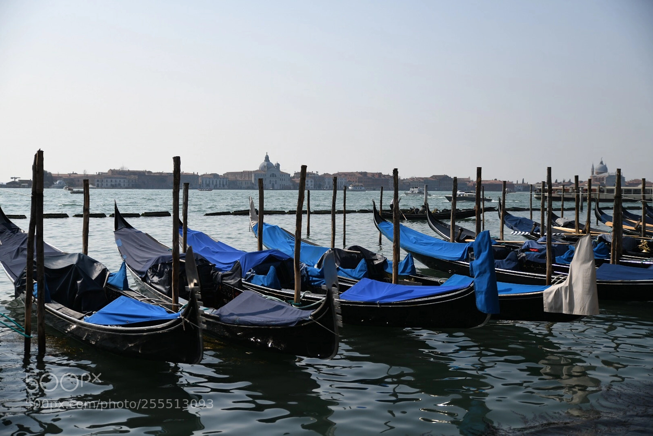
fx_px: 726
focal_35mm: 40
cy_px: 218
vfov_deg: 33.4
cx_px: 326
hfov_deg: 48.5
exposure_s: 1/4000
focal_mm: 40
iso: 100
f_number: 2.8
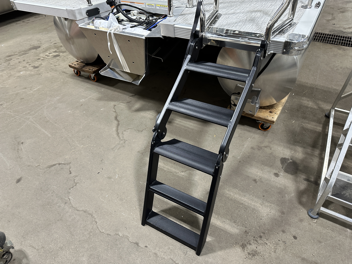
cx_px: 176
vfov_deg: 56.8
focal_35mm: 24
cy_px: 132
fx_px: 244
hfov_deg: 71.6
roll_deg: +3.3
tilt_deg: -42.8
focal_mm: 6.86
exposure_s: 1/60
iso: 200
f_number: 1.78
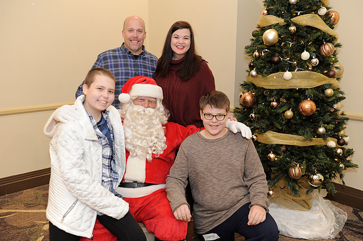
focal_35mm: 35
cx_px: 182
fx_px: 353
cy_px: 120
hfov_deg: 54.5
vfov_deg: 37.8
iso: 1600
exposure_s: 1/100
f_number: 4
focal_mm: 35
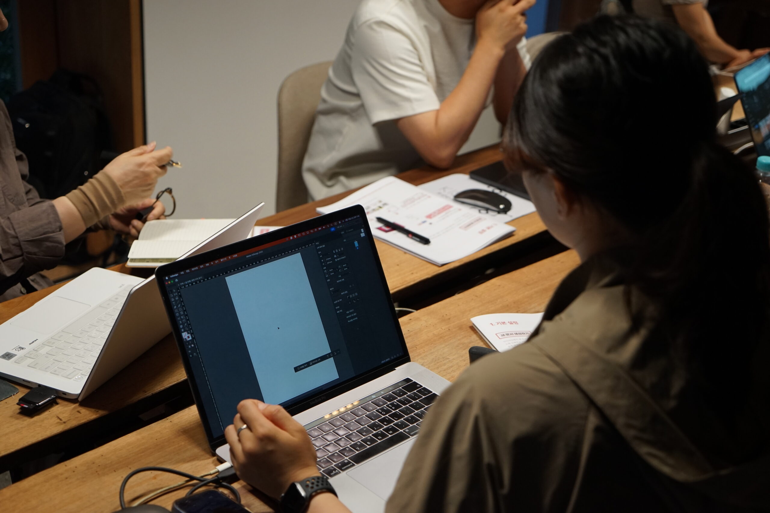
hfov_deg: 38.2
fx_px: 1112
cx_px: 385
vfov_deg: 26.0
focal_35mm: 52
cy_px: 256
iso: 1250
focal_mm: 52
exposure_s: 1/160
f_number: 4
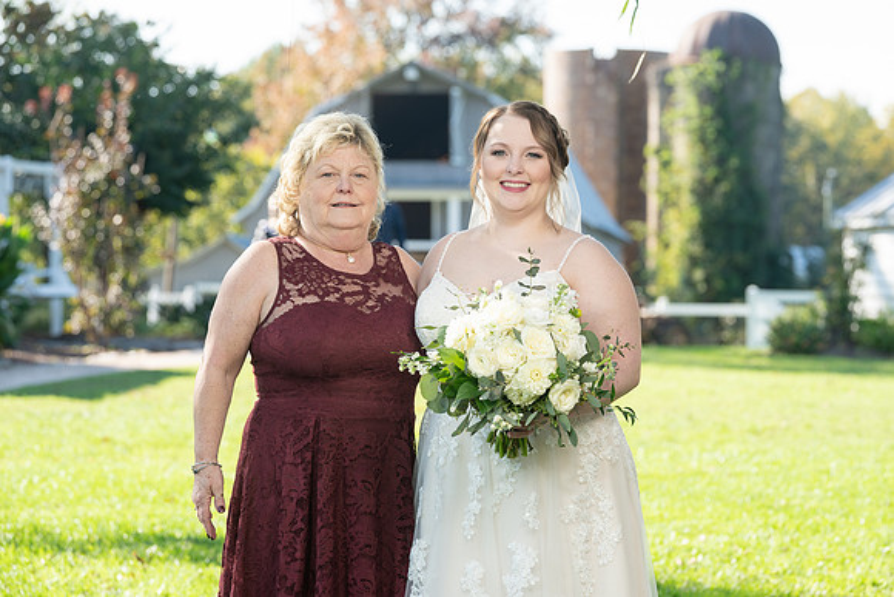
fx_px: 3389
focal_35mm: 136
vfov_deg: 10.1
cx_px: 479
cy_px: 296
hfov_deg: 15.0
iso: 200
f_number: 5.6
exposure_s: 1/200
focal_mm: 124
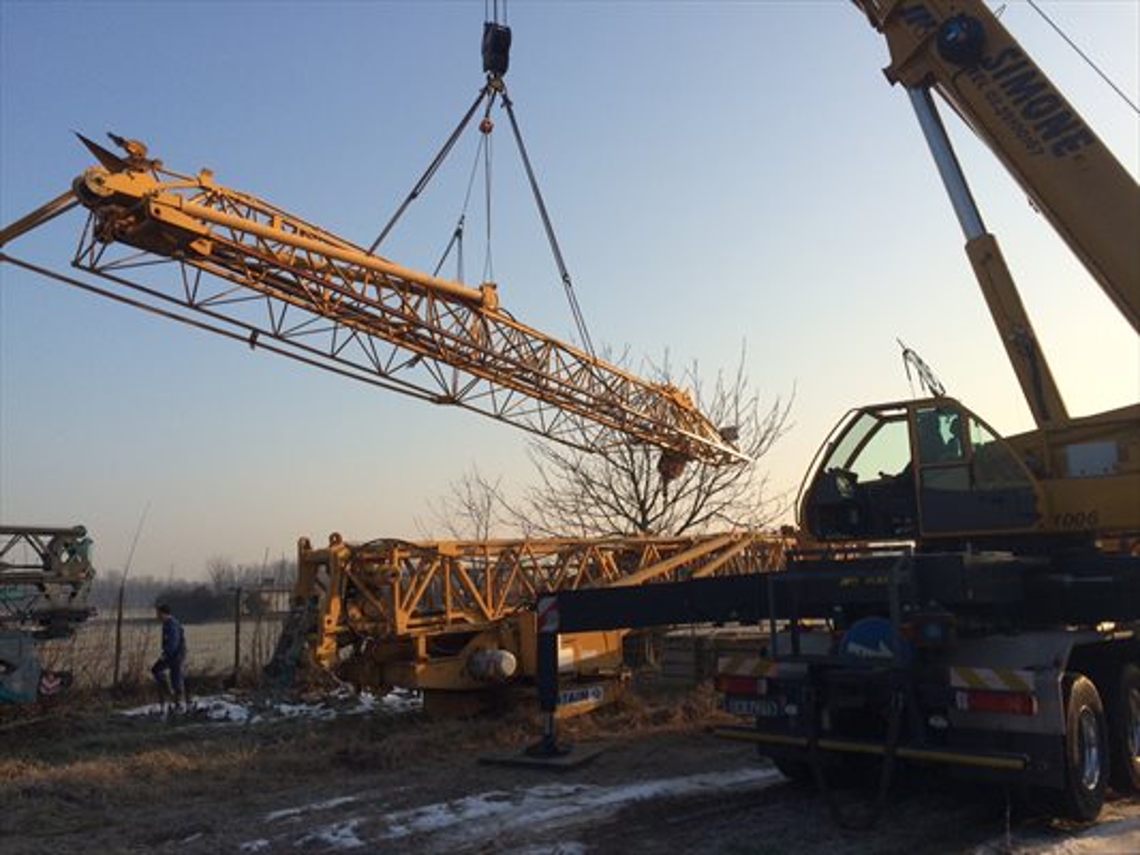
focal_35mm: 29
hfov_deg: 61.6
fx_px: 955
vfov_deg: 48.2
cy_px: 428
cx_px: 570
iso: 32
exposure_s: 1/1866
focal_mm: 4.15
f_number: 2.2
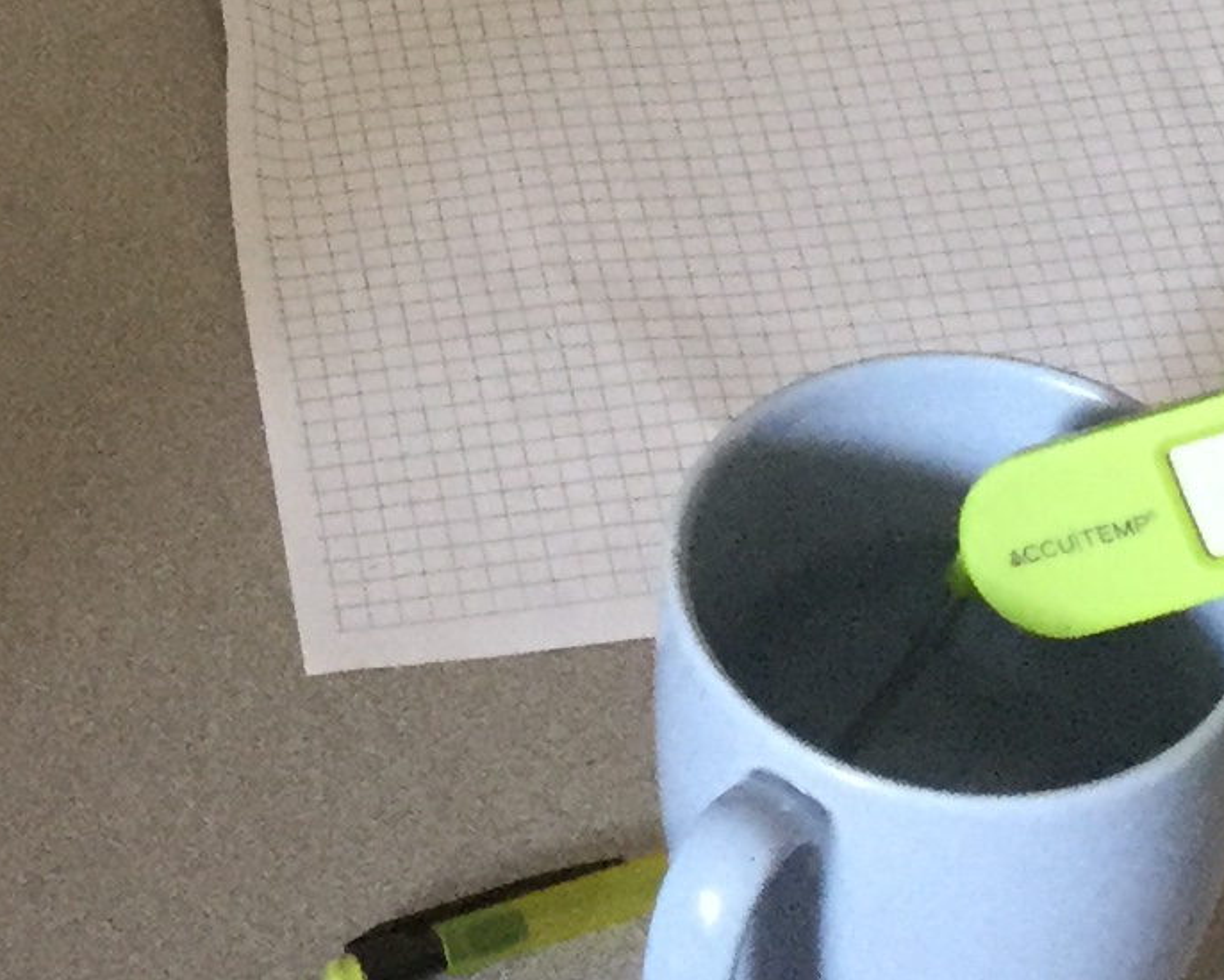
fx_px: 5217
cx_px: 369
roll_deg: +0.1
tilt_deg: -38.4
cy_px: -175
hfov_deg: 13.4
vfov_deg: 10.6
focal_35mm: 144
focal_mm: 3.3
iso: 125
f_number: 2.4
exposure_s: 1/30
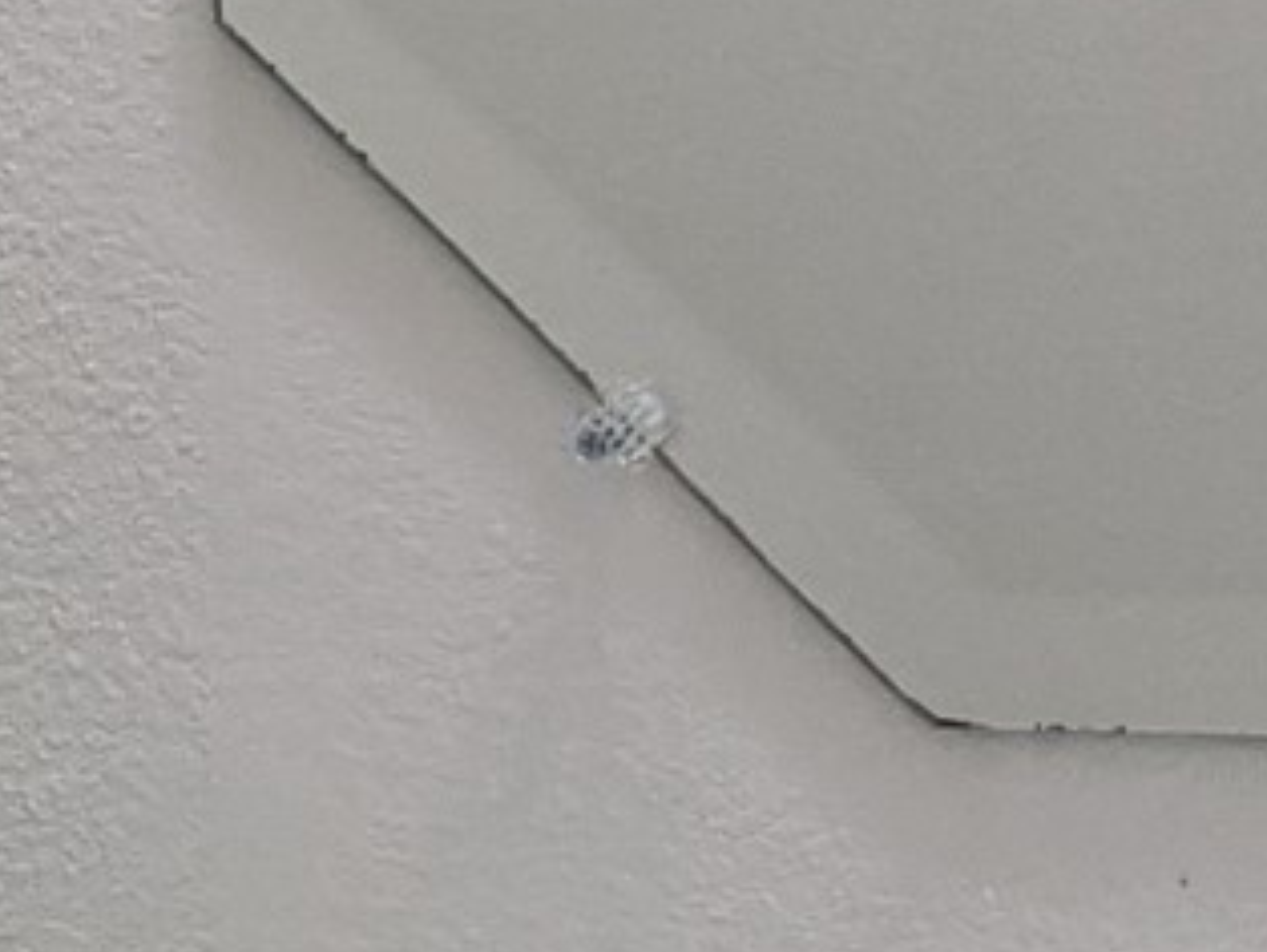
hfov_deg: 9.5
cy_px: 847
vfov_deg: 8.4
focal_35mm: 176
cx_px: -2151
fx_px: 6447
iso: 141
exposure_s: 1/125
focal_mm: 4.44
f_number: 1.8
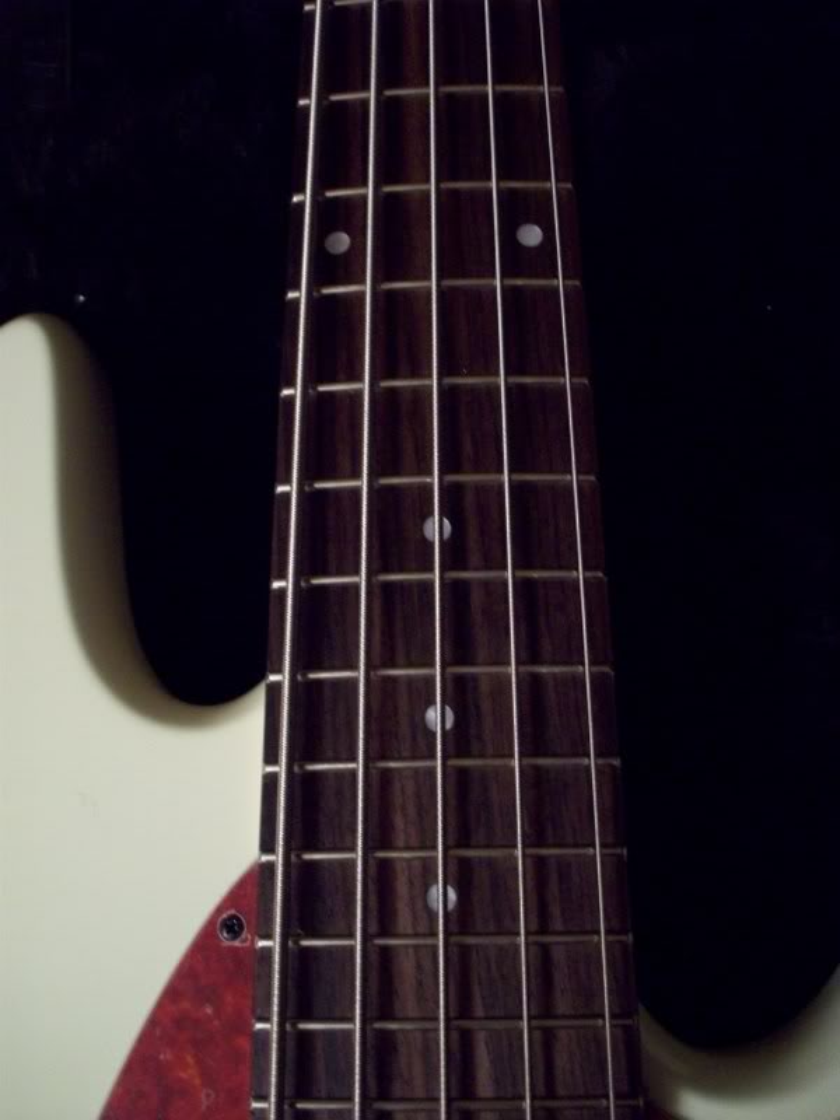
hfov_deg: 38.7
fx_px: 1197
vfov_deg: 50.1
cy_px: 560
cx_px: 420
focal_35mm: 37
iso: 200
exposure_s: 1/8
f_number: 2.8
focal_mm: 6.2
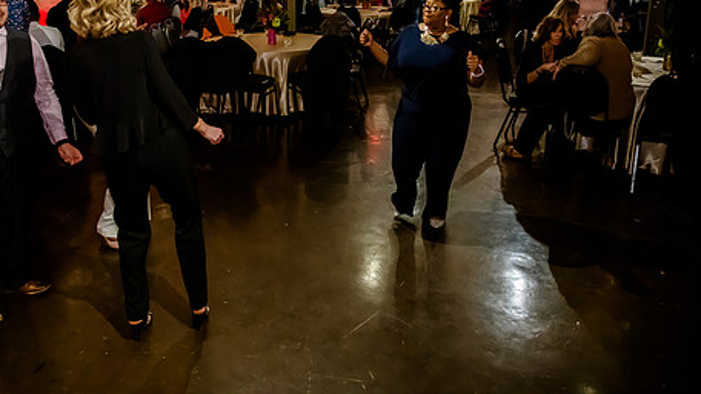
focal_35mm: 32
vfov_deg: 35.8
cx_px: 277
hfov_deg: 60.5
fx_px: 595
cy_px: 98
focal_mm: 24
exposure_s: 1/250
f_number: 2.8
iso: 5000
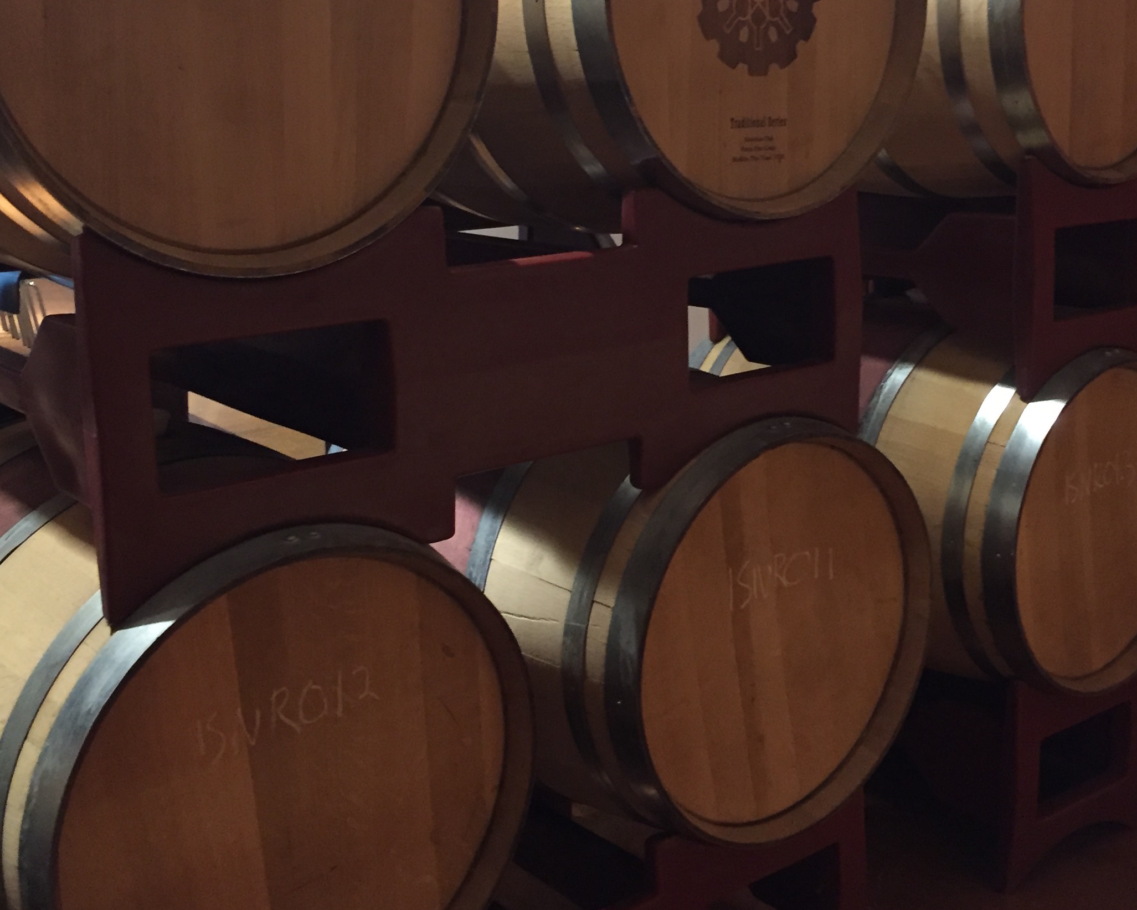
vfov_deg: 33.3
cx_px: 641
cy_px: 341
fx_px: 1515
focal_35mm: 45
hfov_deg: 41.1
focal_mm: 4.15
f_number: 2.2
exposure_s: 1/17
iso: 250
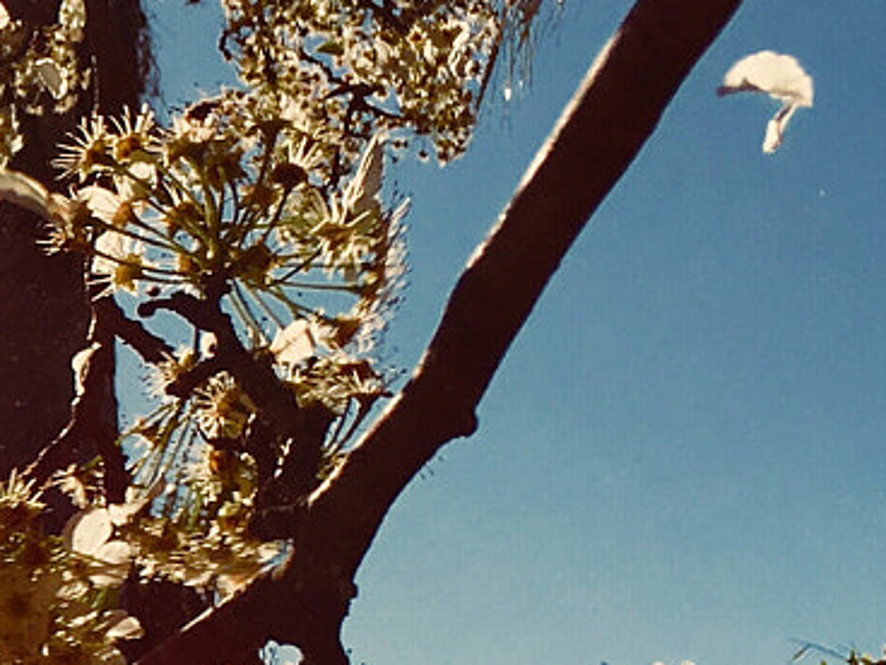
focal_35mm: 126
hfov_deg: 14.0
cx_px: -684
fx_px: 3225
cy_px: 622
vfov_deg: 11.7
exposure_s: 1/3846
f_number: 2.2
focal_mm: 4.15
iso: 25
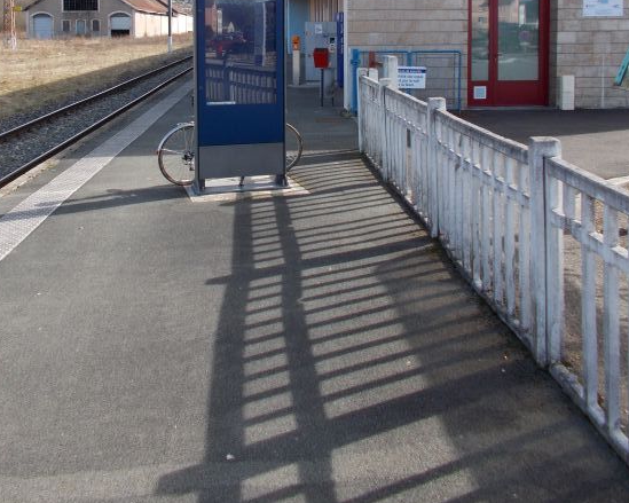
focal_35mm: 37
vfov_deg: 37.7
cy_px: 58
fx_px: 689
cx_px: 291
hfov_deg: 49.0
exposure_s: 1/400
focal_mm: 4.6
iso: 80
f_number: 3.2
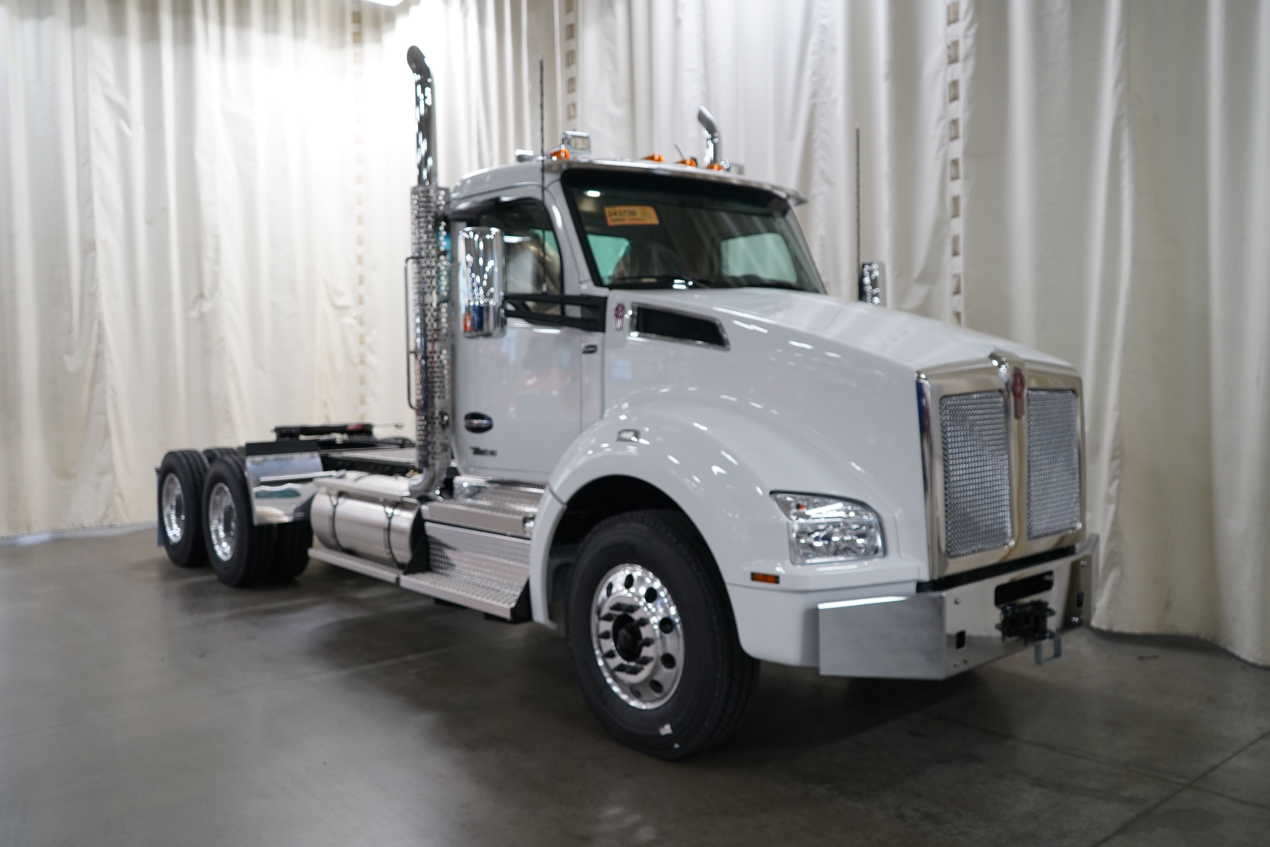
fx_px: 988
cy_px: 424
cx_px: 635
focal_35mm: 28
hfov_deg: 65.5
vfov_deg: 46.4
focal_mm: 28
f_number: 4
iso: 1600
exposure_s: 1/160
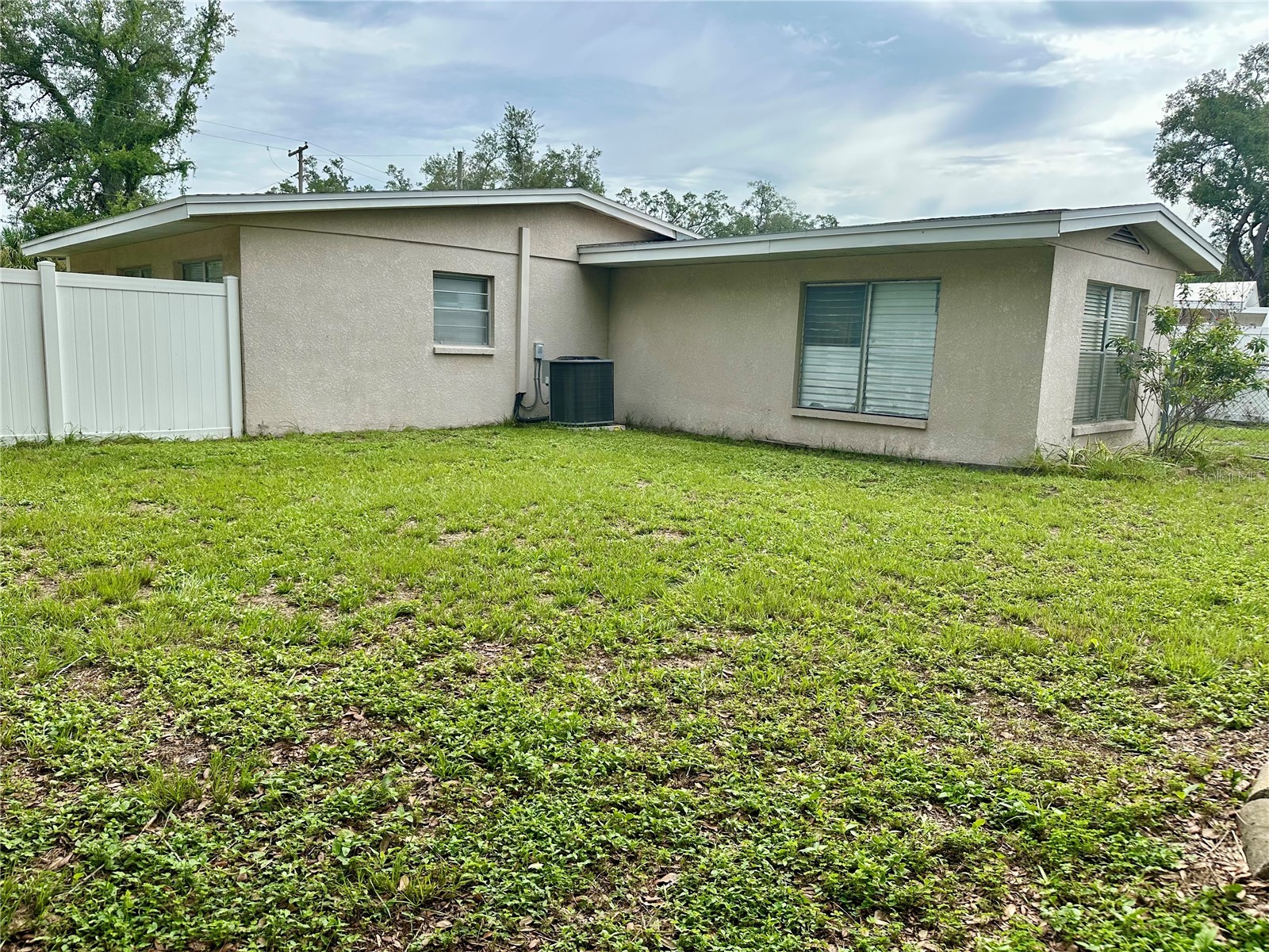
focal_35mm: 24
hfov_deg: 71.6
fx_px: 880
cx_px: 634
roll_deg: -2.3
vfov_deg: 56.8
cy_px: 476
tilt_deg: -8.1
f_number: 1.78
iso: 80
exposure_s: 1/2469
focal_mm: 6.86
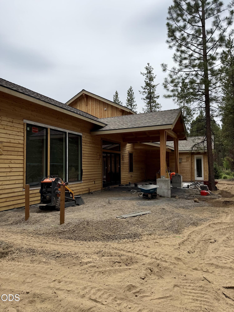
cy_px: 156
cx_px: 117
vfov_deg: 71.6
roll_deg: +1.4
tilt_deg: +3.6
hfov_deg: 56.8
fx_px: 216
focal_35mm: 24
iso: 80
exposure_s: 1/5714
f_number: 1.78
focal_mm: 6.76
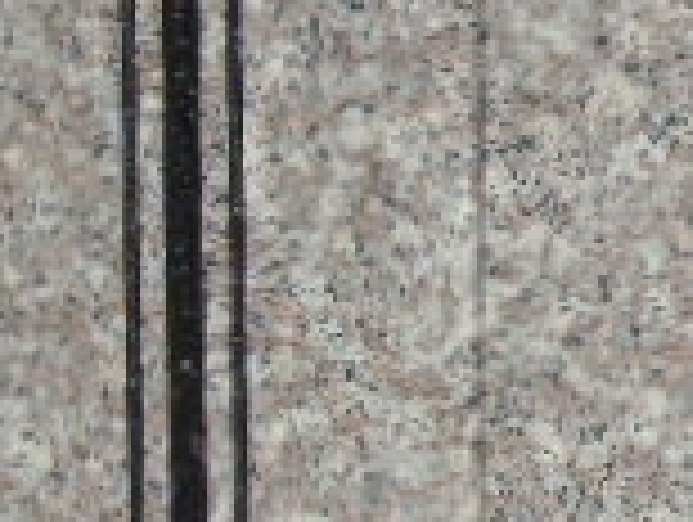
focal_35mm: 589
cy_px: 666
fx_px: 11810
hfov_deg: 3.3
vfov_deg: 2.5
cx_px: 1426
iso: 80
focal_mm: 25
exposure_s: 1/1000
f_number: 4.7
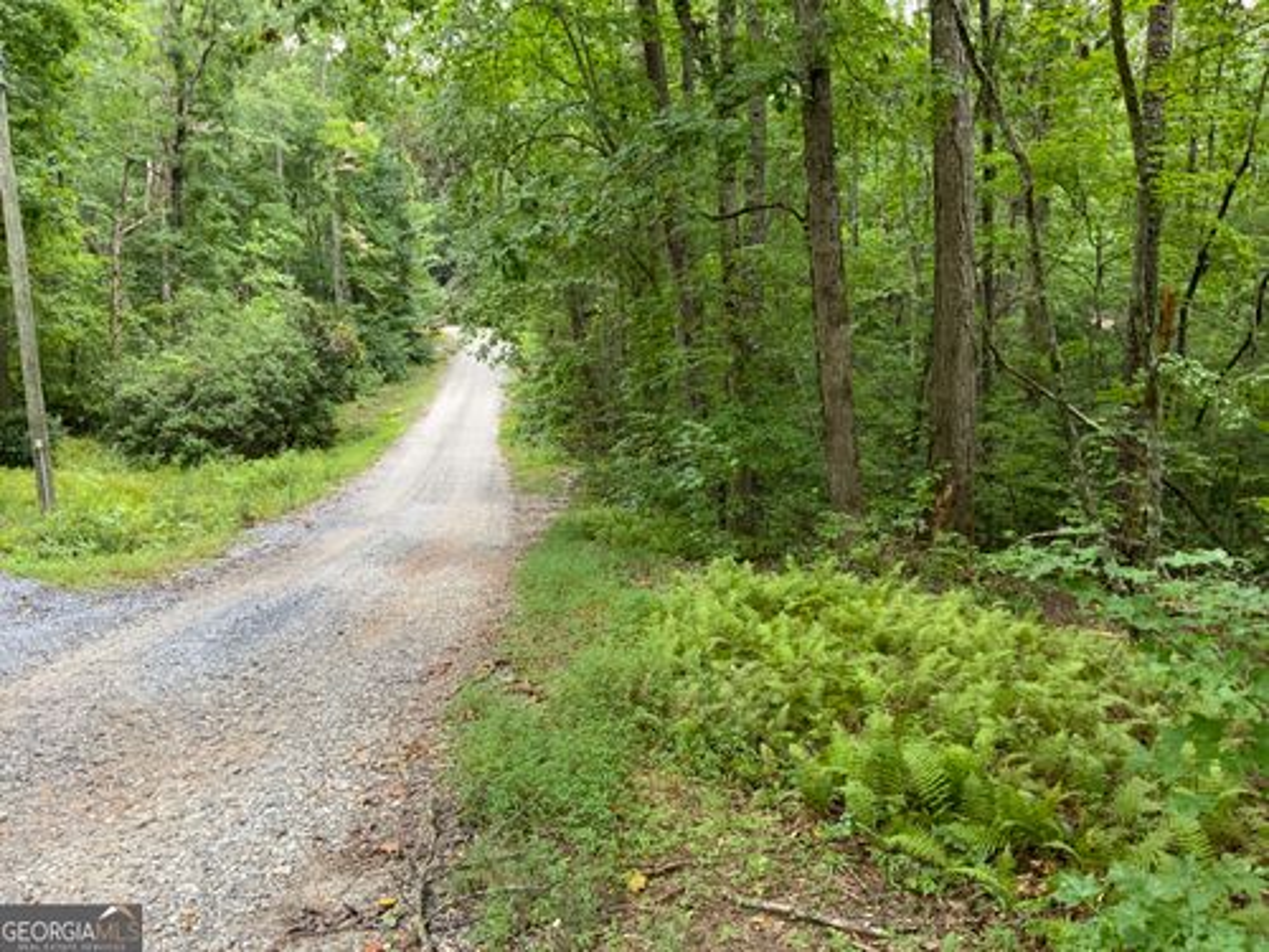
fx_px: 1063
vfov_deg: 48.2
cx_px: 634
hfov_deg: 61.7
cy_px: 476
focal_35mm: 29
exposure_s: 1/60
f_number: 1.8
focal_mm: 3
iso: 80
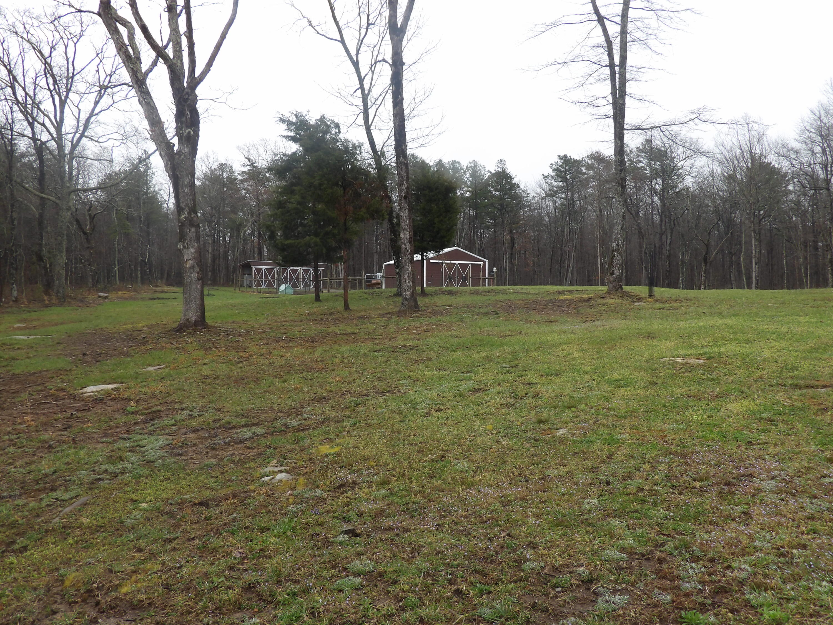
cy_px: 312
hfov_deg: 55.4
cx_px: 416
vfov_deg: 42.9
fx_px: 794
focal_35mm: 33
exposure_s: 1/66
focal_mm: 5.9
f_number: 3.6
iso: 100
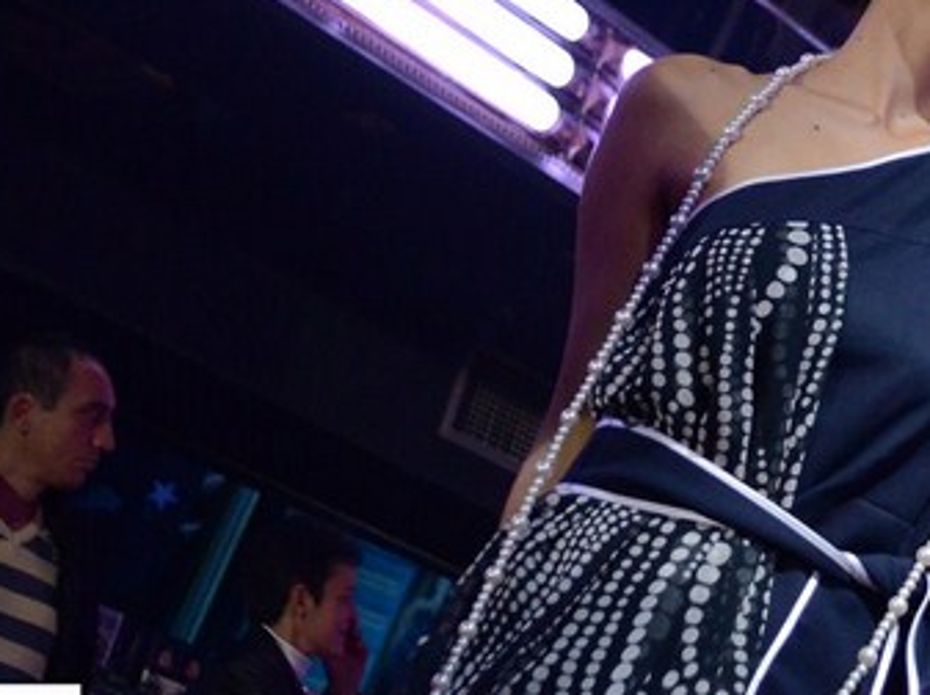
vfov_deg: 15.5
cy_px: 85
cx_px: 959
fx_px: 2523
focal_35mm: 94
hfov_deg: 20.2
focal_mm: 28
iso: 2500
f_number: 2.8
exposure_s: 1/160
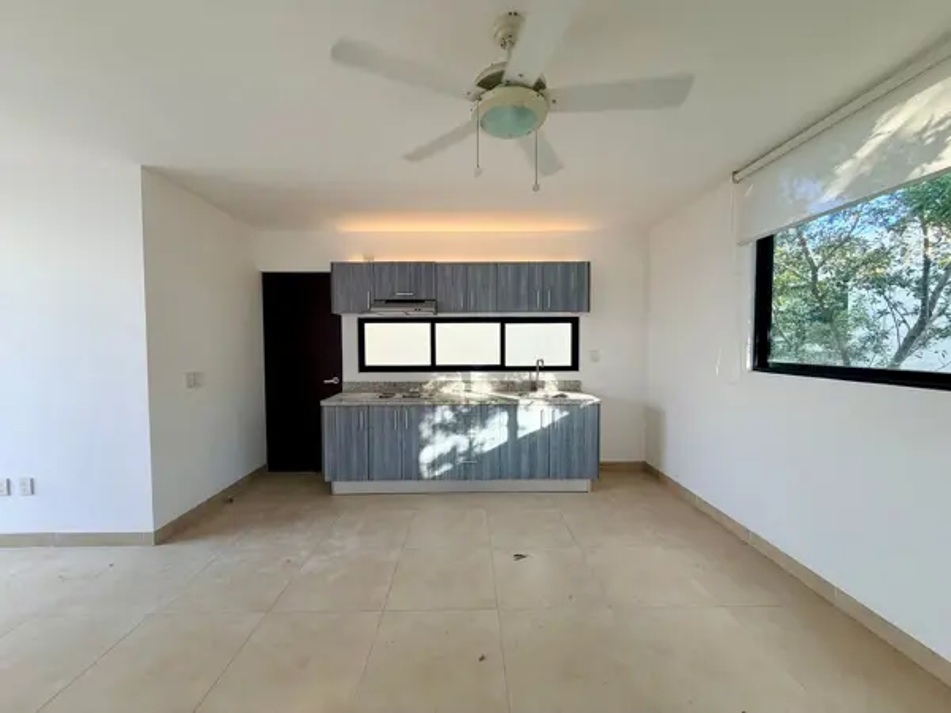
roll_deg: +0.6
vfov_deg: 85.7
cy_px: 356
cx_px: 476
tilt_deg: -1.8
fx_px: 385
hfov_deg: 102.1
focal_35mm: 14
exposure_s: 1/120
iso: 64
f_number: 2.2
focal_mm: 2.22
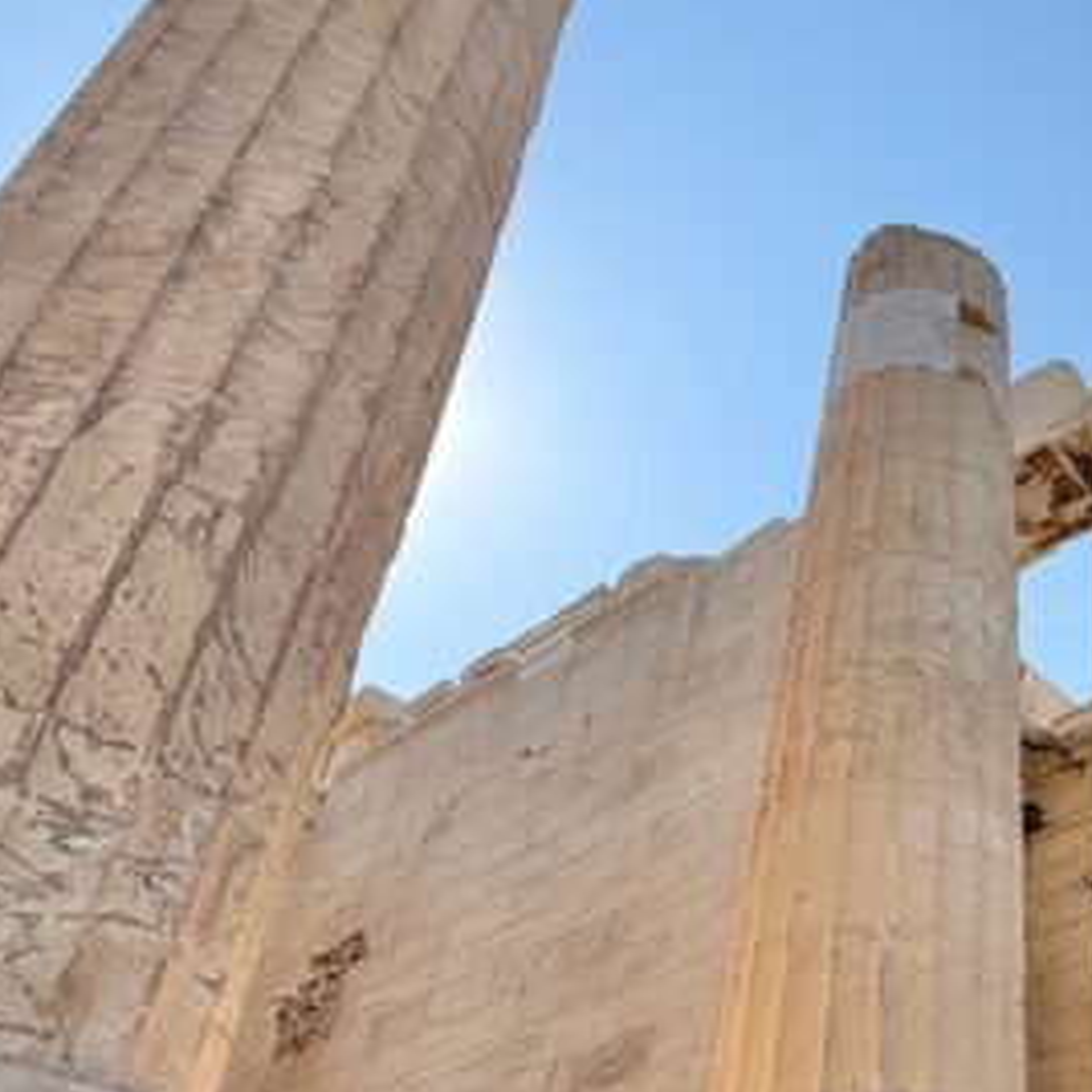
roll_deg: +3.3
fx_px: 1321
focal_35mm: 37
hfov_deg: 38.6
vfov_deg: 43.7
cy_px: 795
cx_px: 1145
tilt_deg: +31.3
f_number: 2.2
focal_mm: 2.22
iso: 25
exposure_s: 1/970
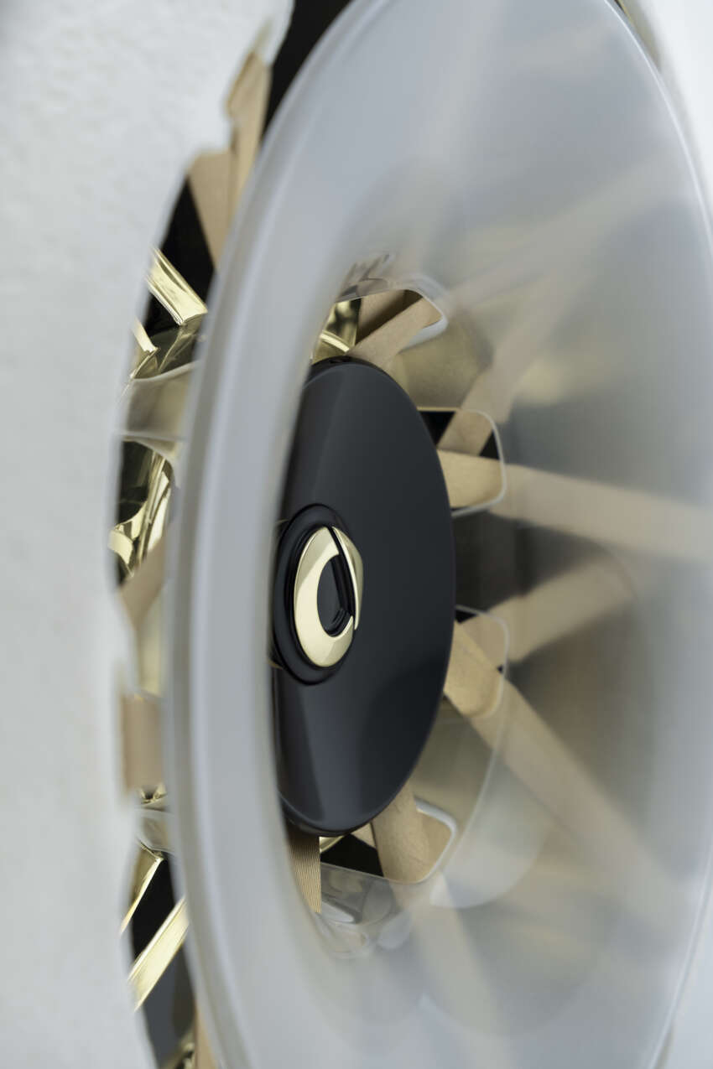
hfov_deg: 19.5
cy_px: 534
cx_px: 356
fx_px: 2079
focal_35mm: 70
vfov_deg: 28.8
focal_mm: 70
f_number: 4.5
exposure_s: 1/250
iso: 400
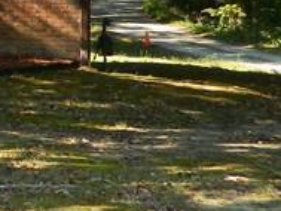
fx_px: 1365
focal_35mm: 168
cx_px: -418
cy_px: -104
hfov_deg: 10.1
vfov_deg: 8.6
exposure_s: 1/200
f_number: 3.2
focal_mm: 5.6
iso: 110
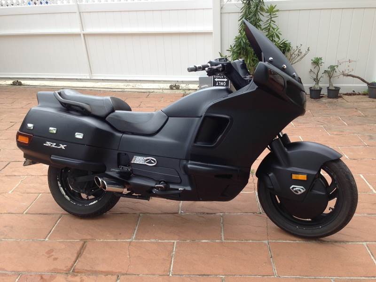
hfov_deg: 55.4
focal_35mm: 33
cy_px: 141
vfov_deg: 42.9
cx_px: 188
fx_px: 358
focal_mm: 4.13
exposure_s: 1/366
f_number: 2.4
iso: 50
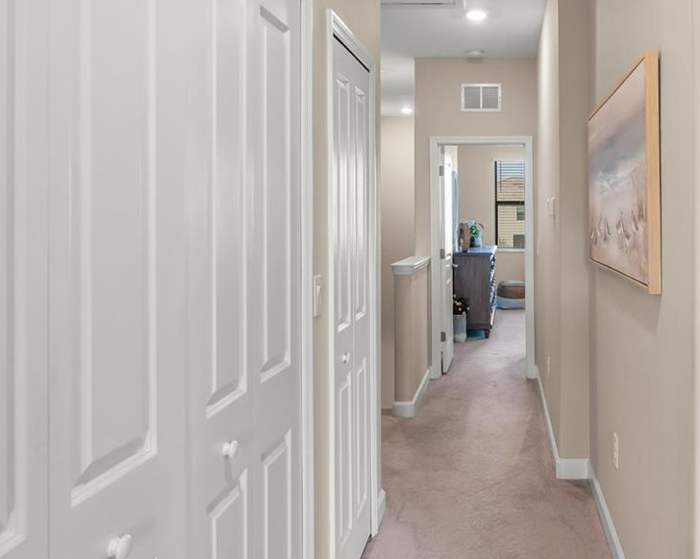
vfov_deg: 44.1
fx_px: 683
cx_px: 498
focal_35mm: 33
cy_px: 200
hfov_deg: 52.5
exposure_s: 1/2.5
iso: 250
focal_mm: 16
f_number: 6.3
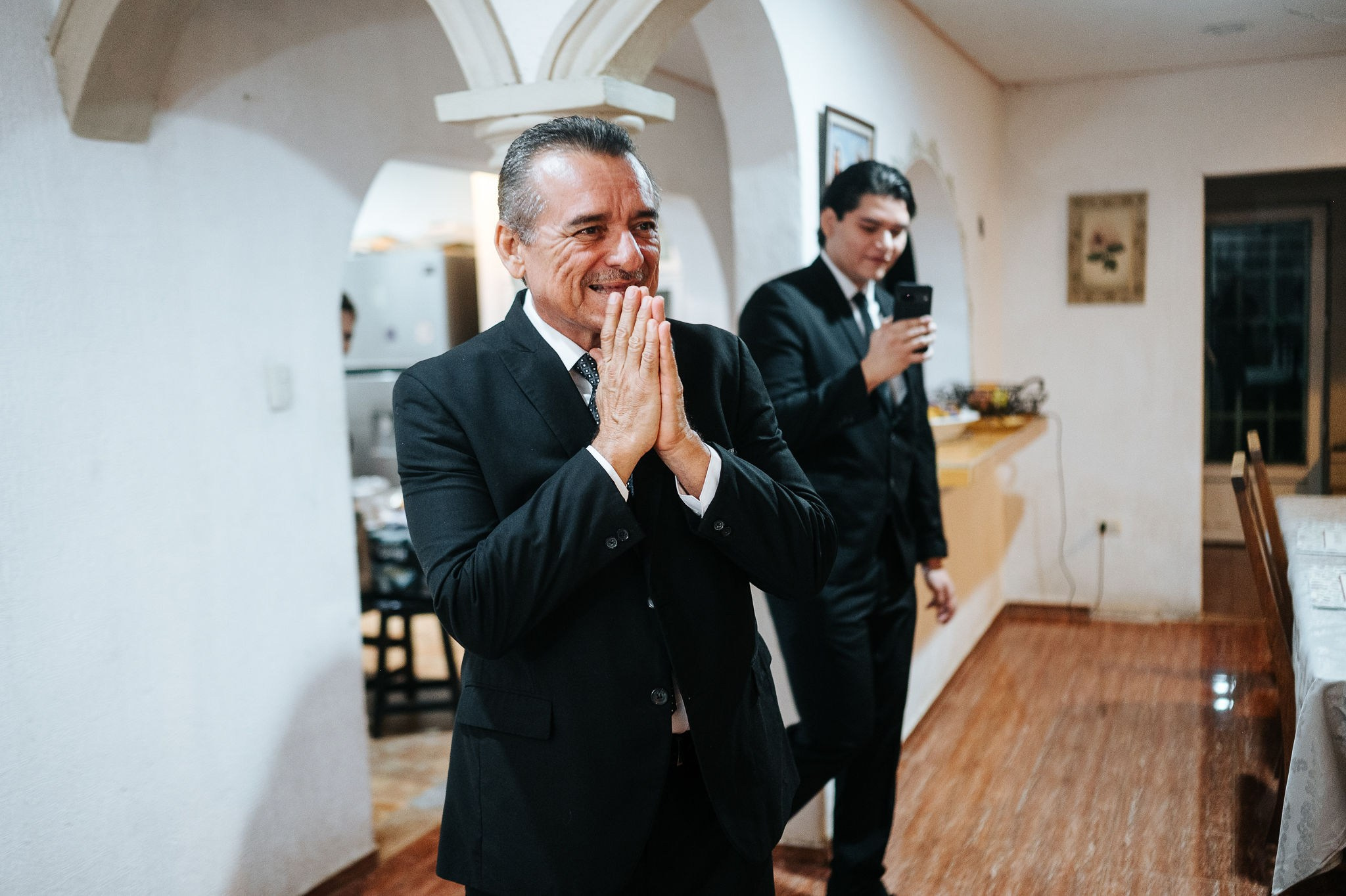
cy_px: 448
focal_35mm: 35
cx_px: 673
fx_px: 1308
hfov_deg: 54.4
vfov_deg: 37.8
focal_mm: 35
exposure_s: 1/160
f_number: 1.8
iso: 1600
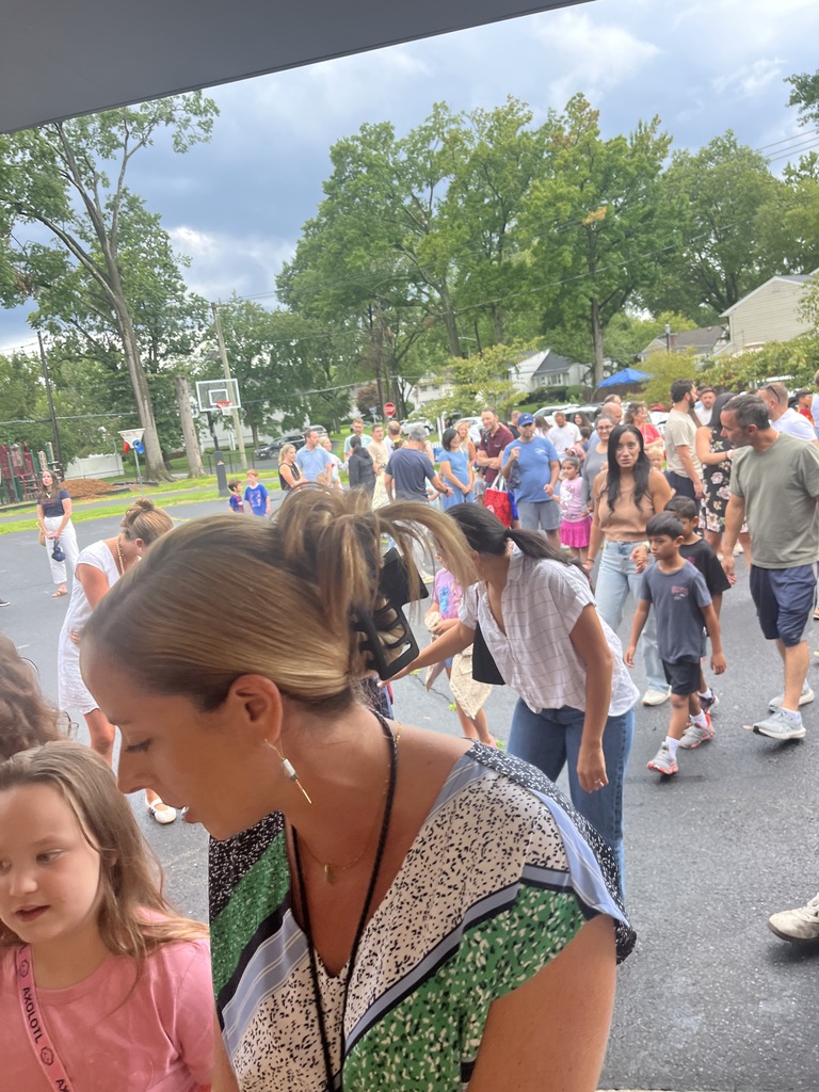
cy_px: 546
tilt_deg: -8.7
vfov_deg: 67.3
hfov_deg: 53.1
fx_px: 820
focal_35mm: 26
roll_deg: +7.3
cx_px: 410
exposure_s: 1/120
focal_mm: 5.1
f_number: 1.6
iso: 40
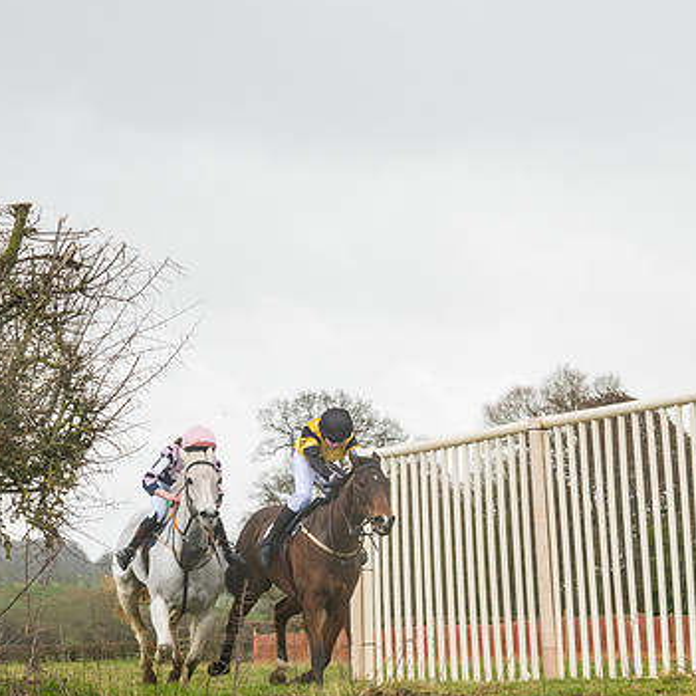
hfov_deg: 13.2
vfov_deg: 13.2
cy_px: 380
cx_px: 456
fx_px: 3003
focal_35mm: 132
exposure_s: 1/1000
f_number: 5
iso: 1000
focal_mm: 70
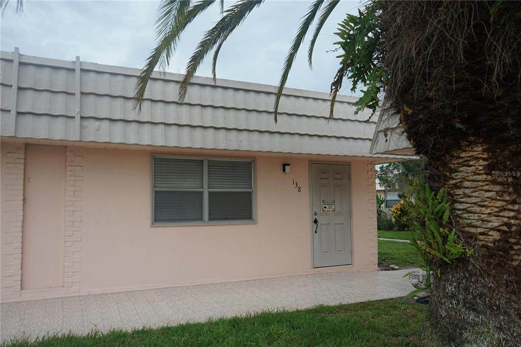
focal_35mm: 28
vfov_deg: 46.4
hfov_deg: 65.5
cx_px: 260
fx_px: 405
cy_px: 174
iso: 160
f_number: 4
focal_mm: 28
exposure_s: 1/160
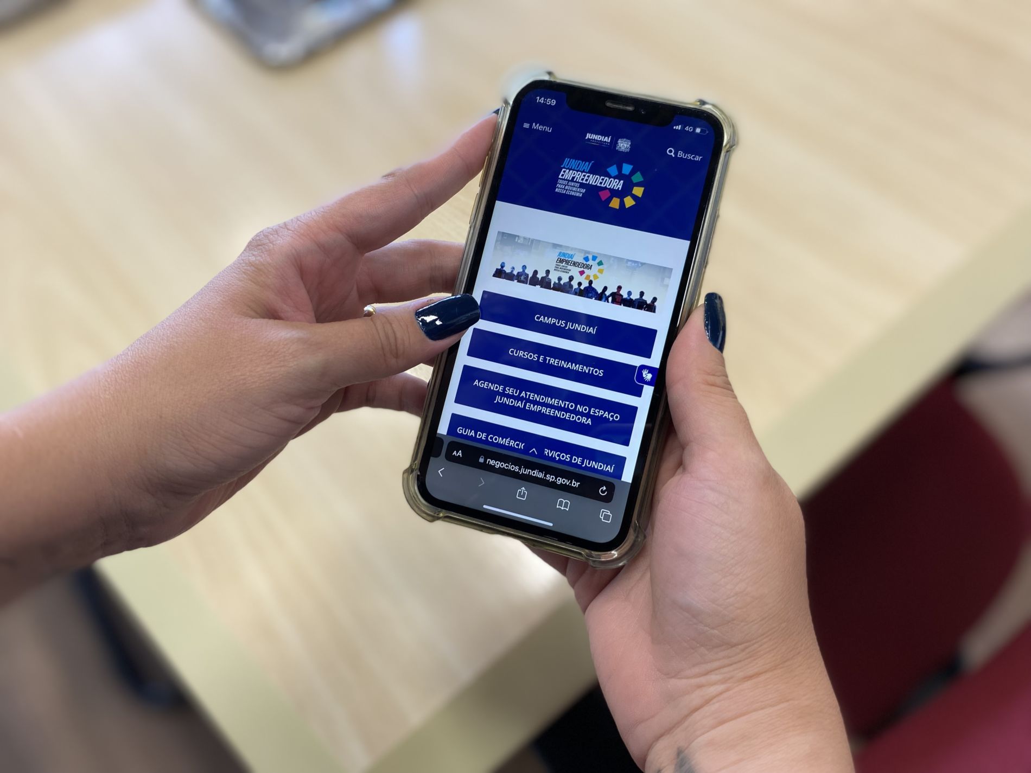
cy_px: 386
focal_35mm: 26
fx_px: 774
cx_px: 516
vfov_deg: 53.1
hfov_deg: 67.3
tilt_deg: -56.5
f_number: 1.8
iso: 64
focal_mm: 4.25
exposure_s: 1/60
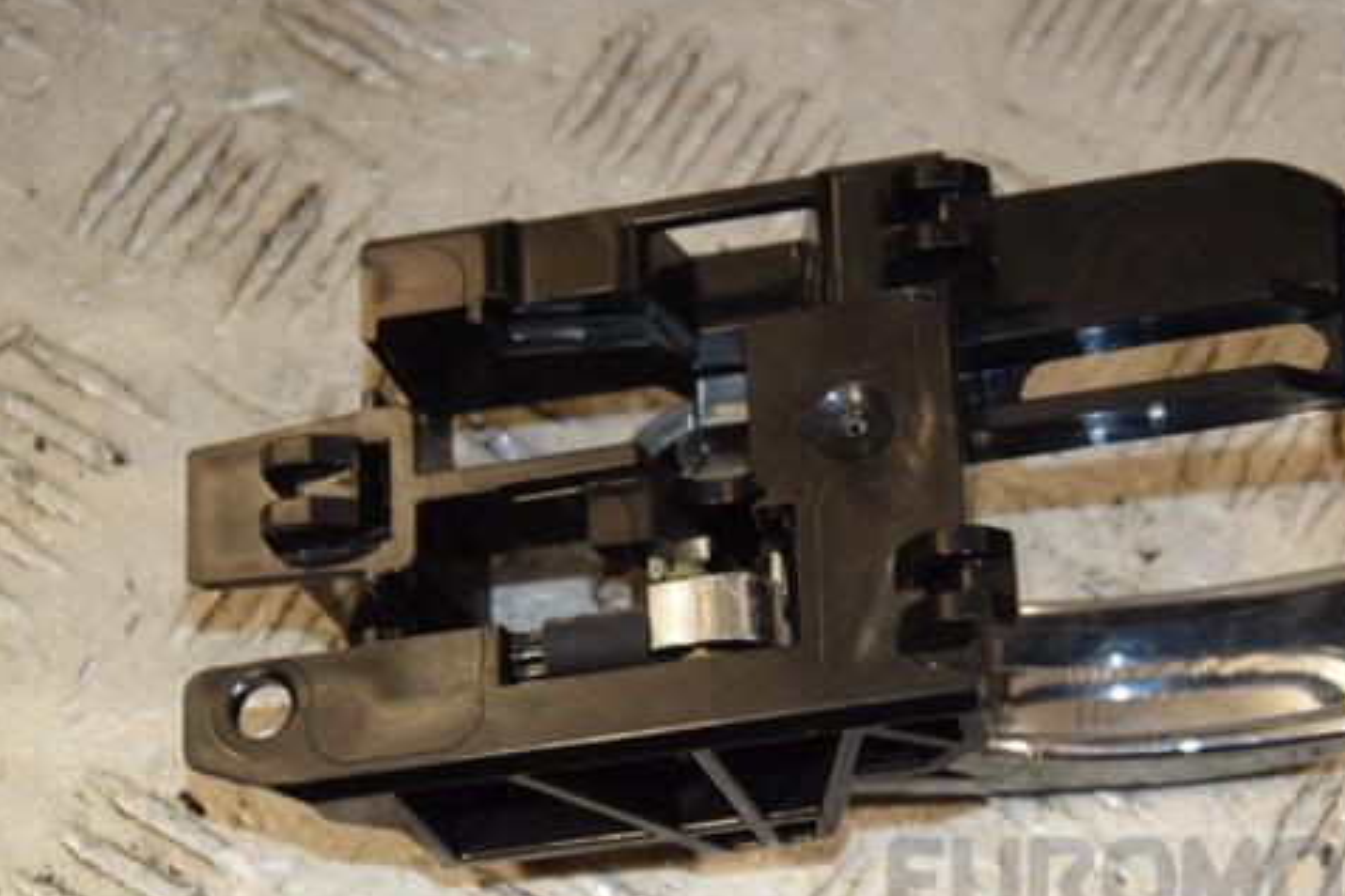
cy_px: 504
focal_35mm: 132
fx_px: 4931
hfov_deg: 15.5
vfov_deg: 10.4
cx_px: 835
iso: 800
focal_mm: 70
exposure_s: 1/200
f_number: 8
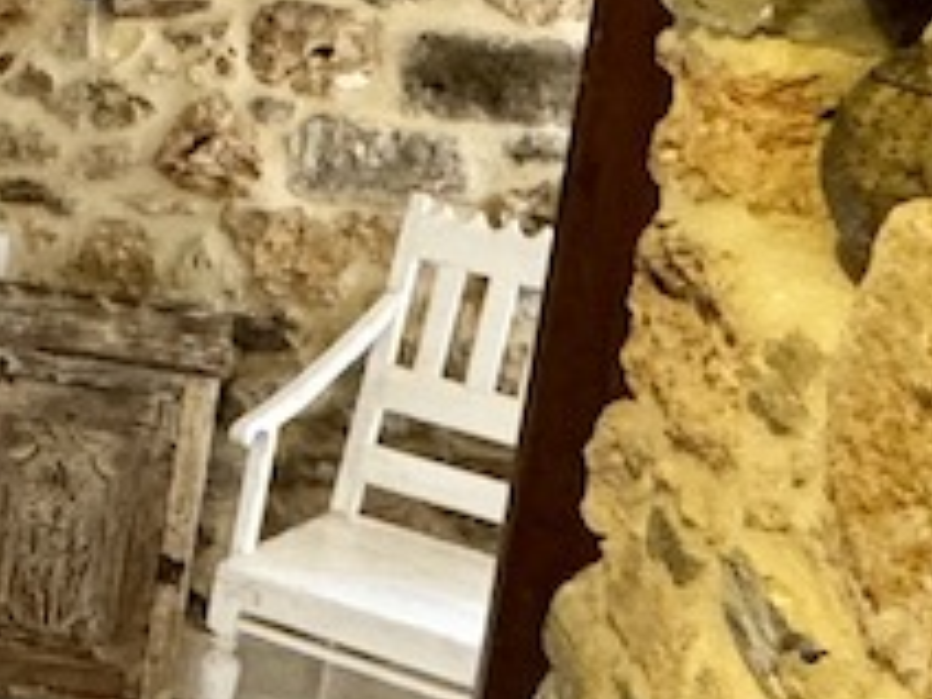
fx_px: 2154
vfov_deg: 18.3
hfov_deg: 20.7
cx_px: -479
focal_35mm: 80
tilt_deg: -12.5
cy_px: 152
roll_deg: +3.0
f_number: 2.2
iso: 500
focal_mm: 2.22
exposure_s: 1/50
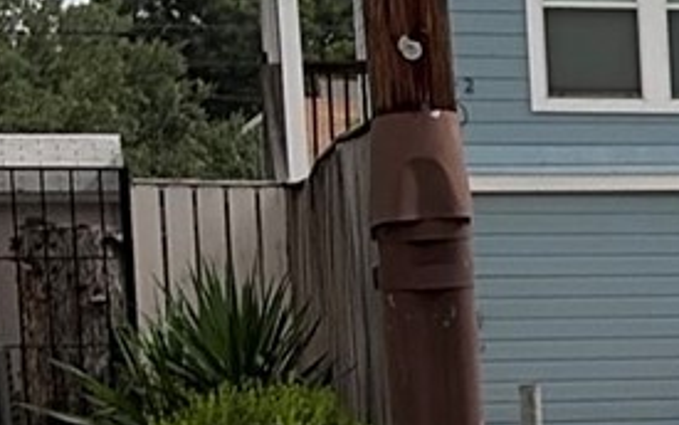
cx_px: 1975
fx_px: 3794
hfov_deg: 8.6
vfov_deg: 6.3
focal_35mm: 205
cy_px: 605
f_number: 1.6
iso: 50
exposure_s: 1/4065
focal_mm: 5.96
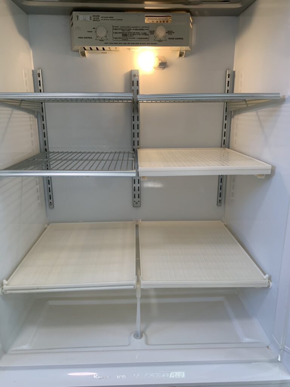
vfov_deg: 67.3
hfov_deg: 53.1
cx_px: 145
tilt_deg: -16.2
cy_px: 194
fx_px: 290
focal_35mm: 26
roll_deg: -1.2
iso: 50
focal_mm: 4.25
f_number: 1.8
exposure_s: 1/60
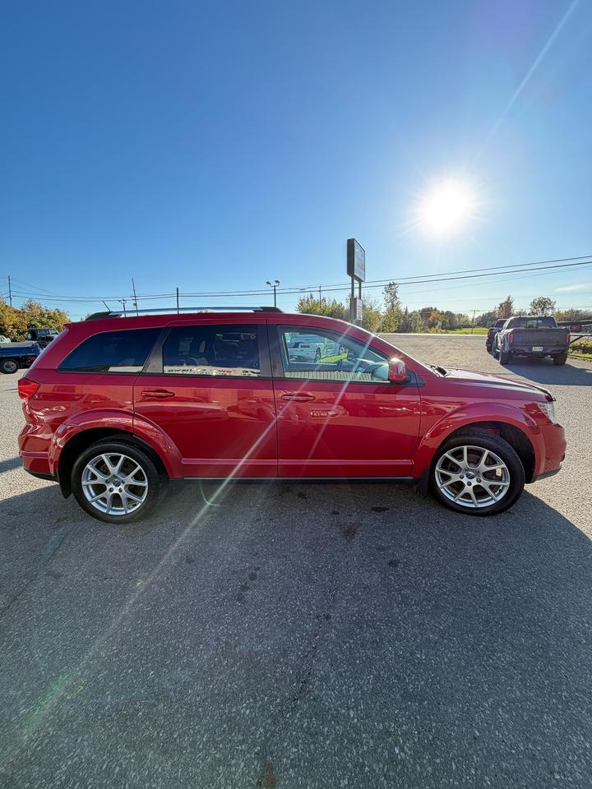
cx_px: 296
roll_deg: +0.8
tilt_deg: -10.5
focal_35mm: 14
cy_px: 394
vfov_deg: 102.1
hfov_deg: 85.7
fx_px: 319
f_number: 2.2
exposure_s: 1/269
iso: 50
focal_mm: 2.22
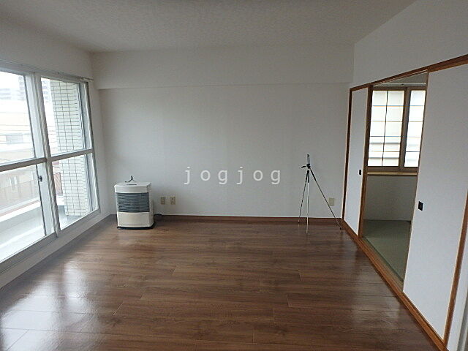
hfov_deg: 79.0
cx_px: 234
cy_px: 176
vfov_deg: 63.4
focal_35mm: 21
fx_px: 284
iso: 200
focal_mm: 3.7
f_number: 3.5
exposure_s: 1/60
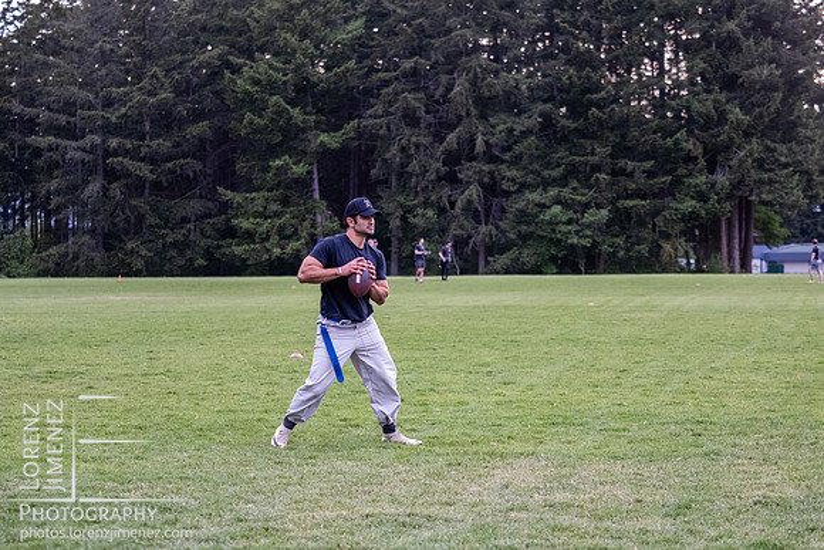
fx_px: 2783
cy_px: 301
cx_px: 411
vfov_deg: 11.3
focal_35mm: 122
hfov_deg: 16.8
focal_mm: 57
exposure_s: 1/1250
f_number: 2.8
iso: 2500
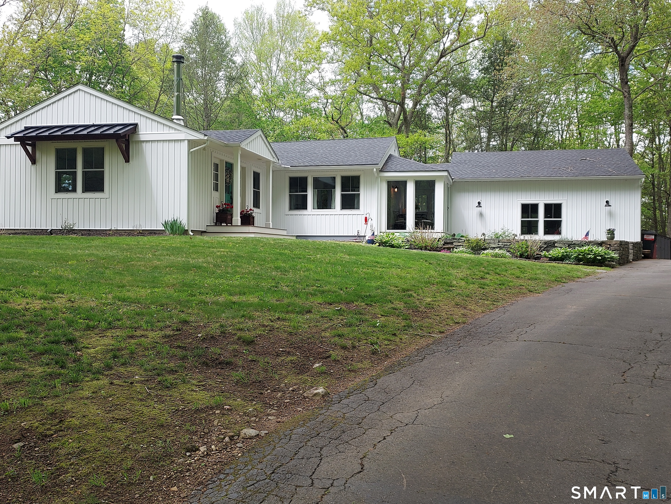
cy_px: 252
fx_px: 465
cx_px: 336
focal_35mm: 24
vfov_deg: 56.8
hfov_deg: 71.6
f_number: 1.8
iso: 40
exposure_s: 1/251
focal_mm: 4.6
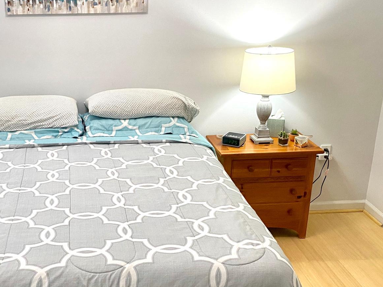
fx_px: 509
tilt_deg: -20.7
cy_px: 161
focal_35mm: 46
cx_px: 100
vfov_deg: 31.5
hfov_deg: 40.2
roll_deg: +1.5
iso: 125
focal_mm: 4.25
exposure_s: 1/60
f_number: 1.8
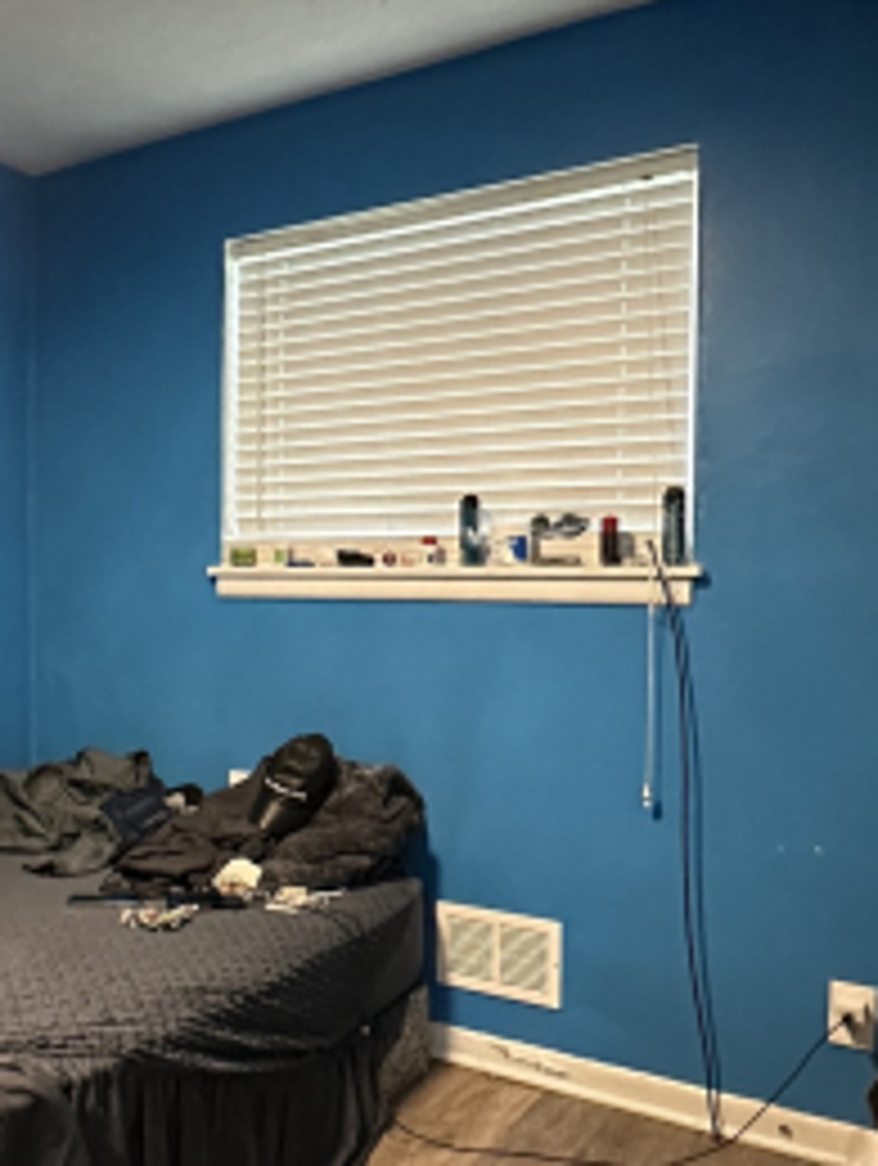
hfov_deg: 37.6
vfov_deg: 51.3
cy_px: 619
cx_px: 117
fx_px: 1214
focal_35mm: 36
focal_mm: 2.22
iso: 1250
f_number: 2.2
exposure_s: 1/60
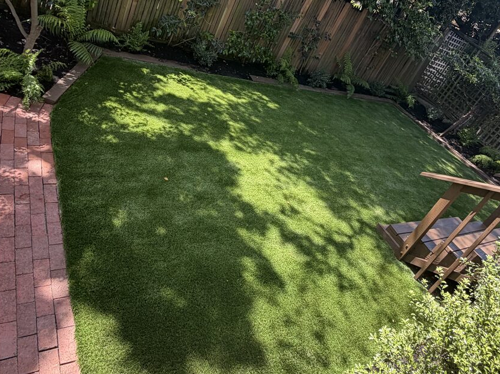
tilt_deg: -25.8
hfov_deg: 65.2
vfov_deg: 50.2
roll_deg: -24.5
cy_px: 119
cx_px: 273
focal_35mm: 27
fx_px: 390
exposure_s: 1/139
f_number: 2.2
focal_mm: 2.22
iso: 50
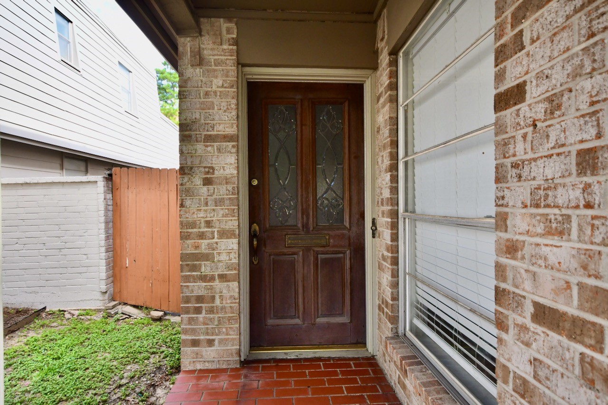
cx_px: 304
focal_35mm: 24
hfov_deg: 73.7
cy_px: 202
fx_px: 405
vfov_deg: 53.2
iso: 640
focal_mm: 16
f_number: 7.1
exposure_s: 1/320
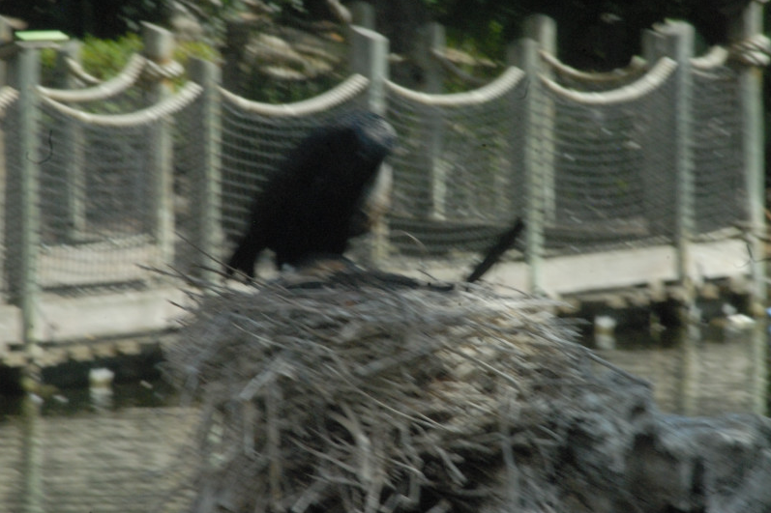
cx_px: 385
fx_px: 9678
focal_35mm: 452
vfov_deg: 3.0
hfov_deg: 4.6
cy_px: 256
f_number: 32
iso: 1600
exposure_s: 1/125
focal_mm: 300
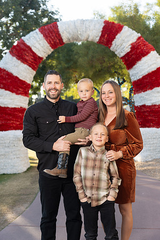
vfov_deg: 35.6
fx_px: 373
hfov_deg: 24.2
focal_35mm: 56
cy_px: 120
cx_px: 80
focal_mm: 56
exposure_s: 1/200
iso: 160
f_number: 4
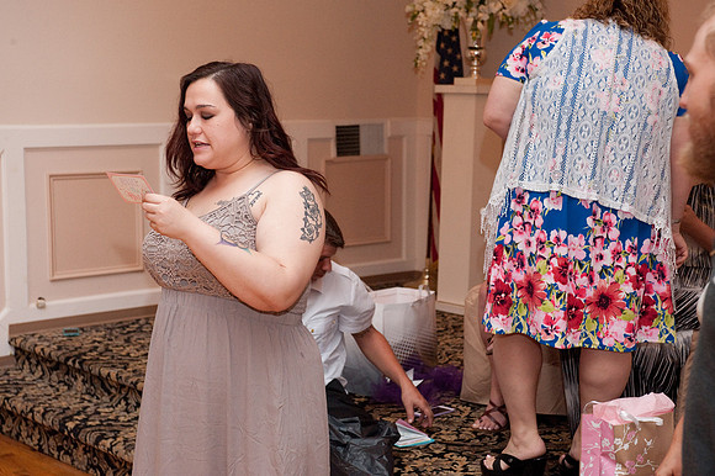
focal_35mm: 62
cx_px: 358
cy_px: 238
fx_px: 1231
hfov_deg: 32.4
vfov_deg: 21.9
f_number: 5.6
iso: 3200
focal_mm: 62
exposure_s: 1/125
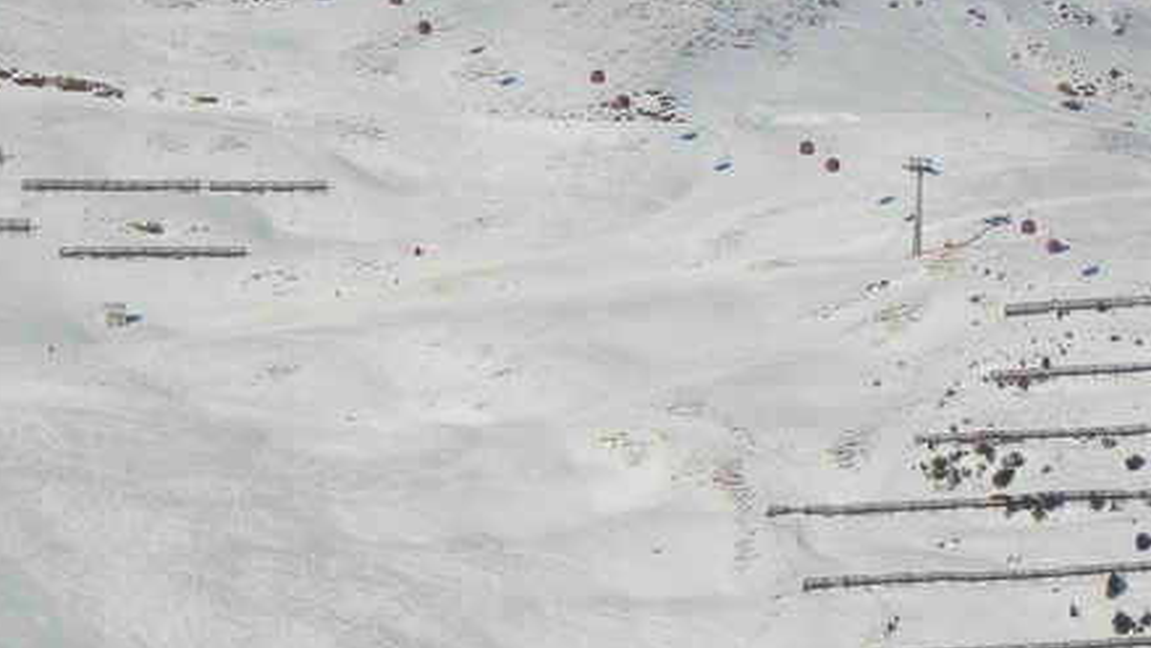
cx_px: 734
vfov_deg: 3.9
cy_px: -34
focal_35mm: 315
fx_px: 9614
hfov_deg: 6.8
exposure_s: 1/1000
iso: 80
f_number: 5.3
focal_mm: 22.2
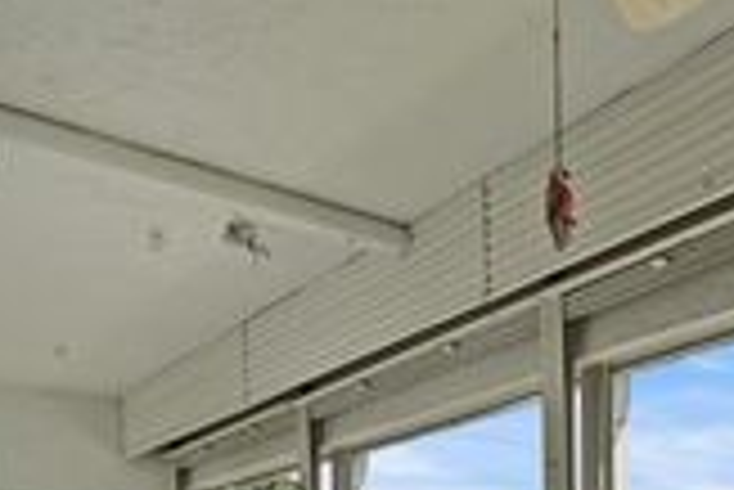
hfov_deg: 31.0
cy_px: 659
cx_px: 964
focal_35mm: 49
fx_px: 1000
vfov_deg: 23.8
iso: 800
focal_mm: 16
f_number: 4
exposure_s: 1/2000
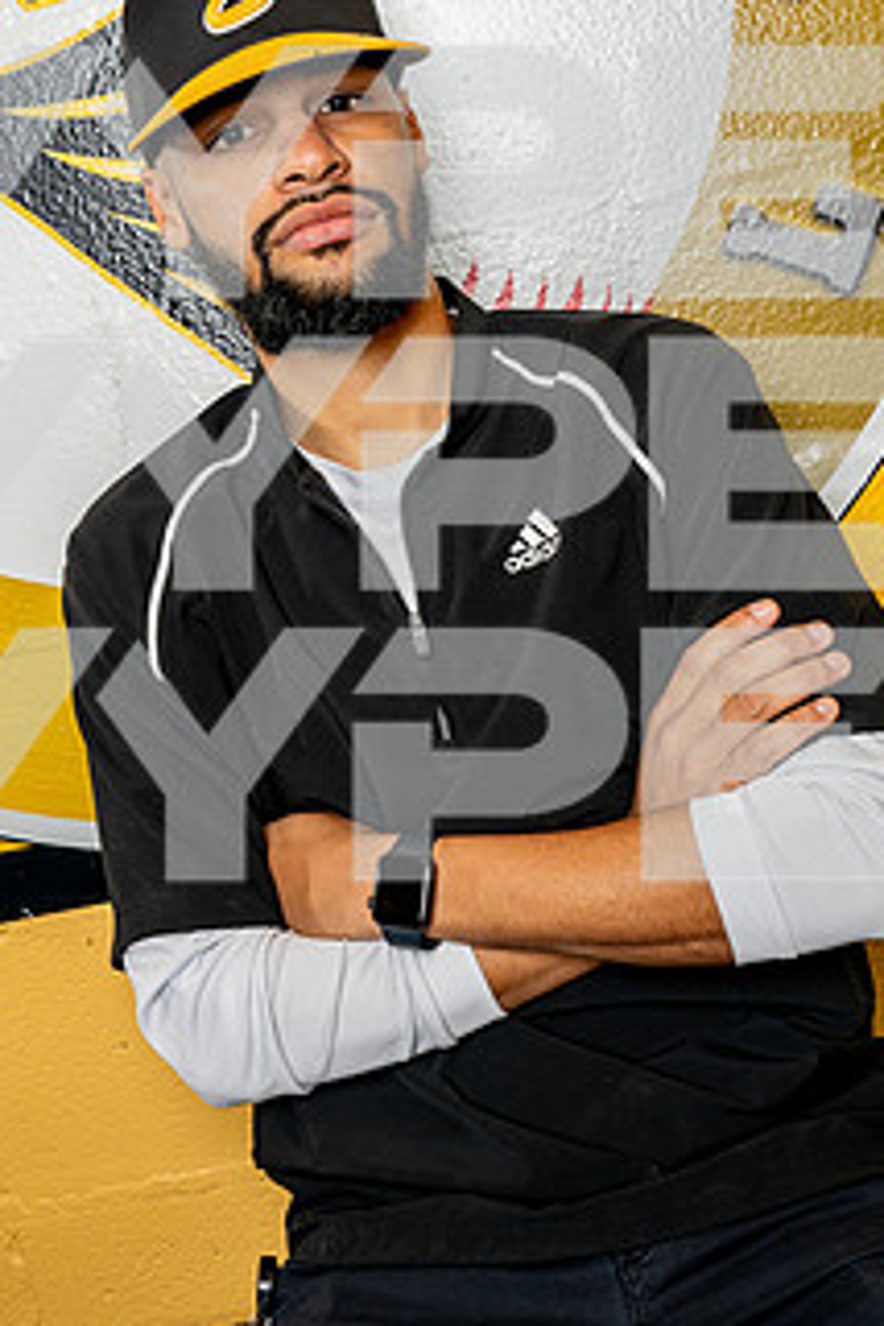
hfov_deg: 27.4
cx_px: 314
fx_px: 1805
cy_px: 467
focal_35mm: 49
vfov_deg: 40.0
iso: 400
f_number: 8
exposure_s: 1/200
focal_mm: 35
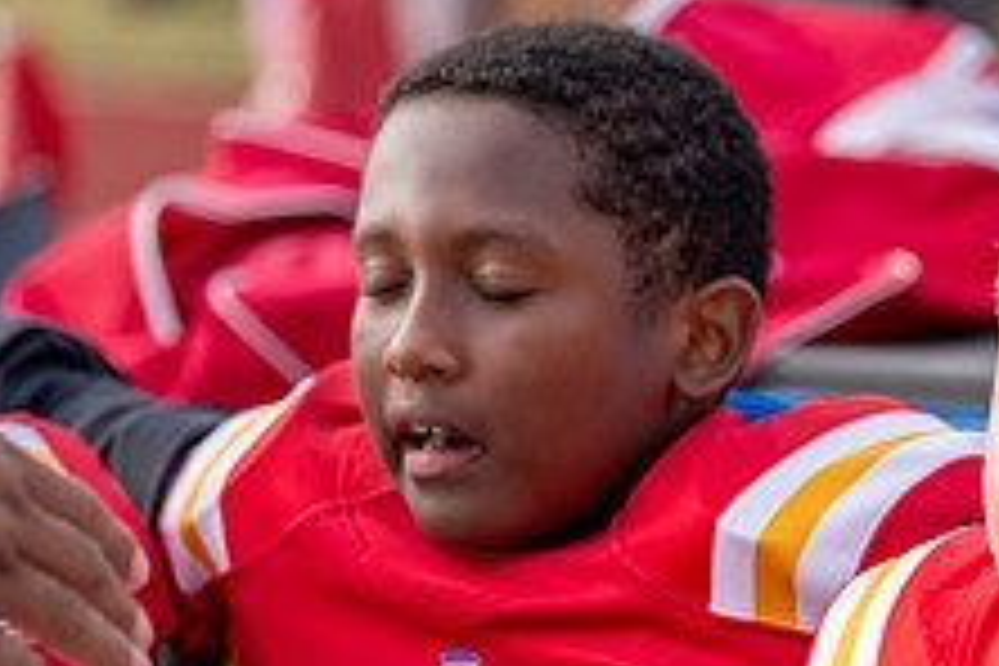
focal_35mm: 335
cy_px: 703
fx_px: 9296
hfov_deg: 6.1
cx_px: 1160
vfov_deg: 4.1
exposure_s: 1/2000
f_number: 2.8
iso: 250
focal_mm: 103
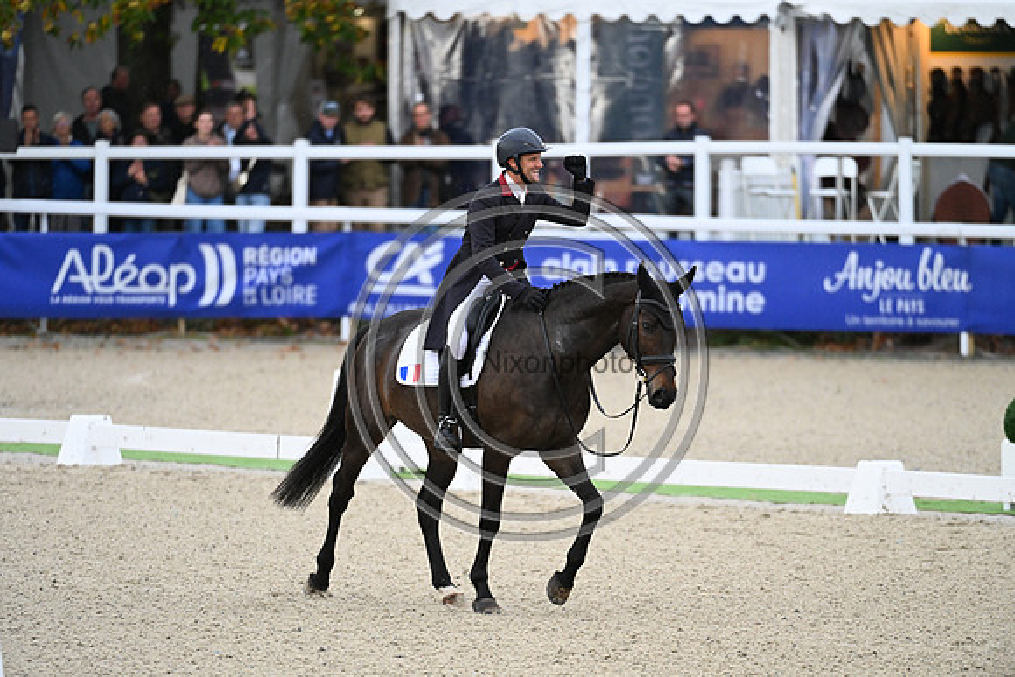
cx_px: 508
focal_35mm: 400
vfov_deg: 3.4
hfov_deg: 5.2
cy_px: 338
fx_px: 11280
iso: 2800
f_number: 4.5
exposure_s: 1/1250
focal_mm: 400
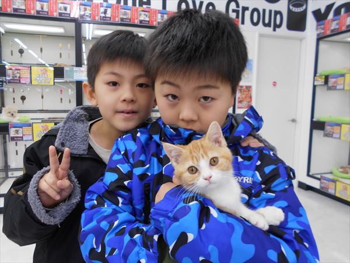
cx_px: 175
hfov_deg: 67.3
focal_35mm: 26
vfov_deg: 53.1
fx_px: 263
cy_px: 132
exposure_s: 1/30
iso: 125
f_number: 3.2
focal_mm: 4.6
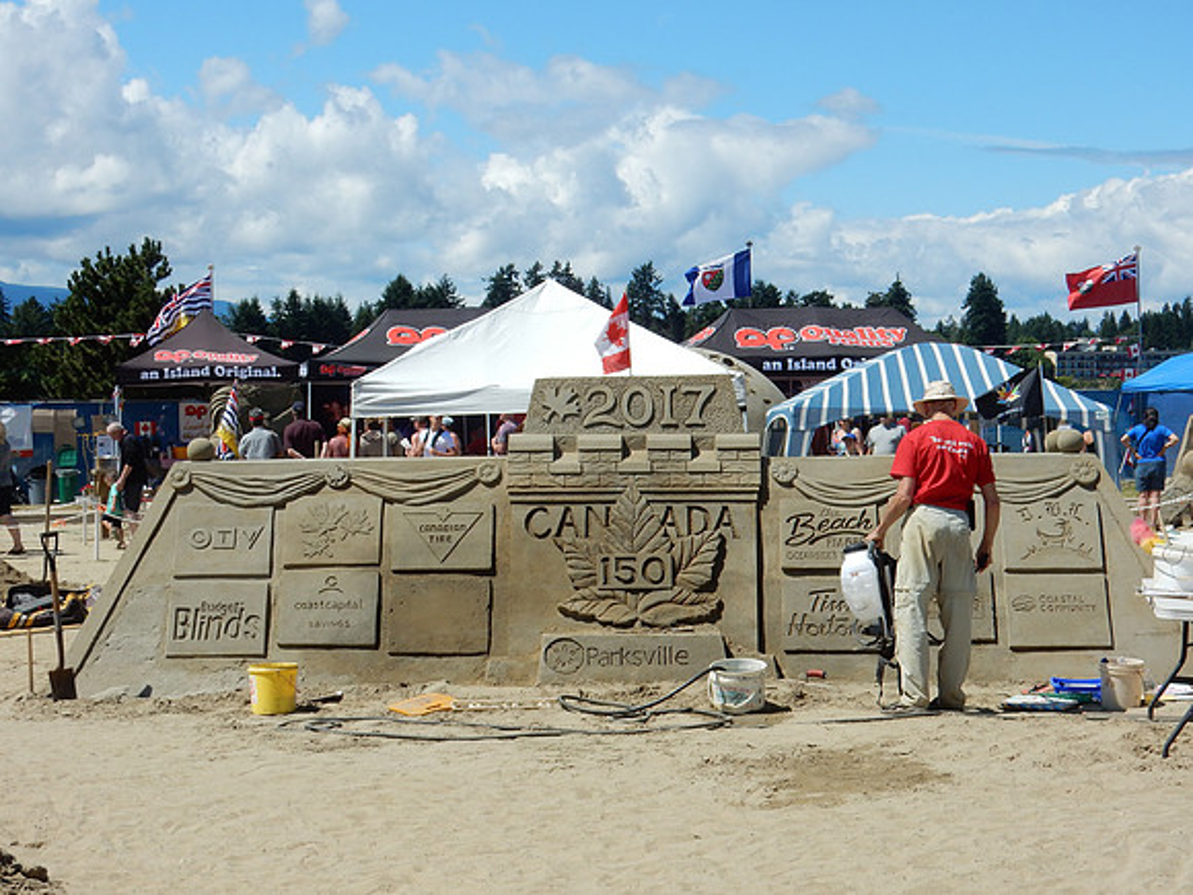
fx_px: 2447
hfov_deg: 27.4
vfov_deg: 20.7
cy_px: 448
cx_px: 596
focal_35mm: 71
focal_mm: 12.6
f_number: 4.8
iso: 125
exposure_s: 1/1000
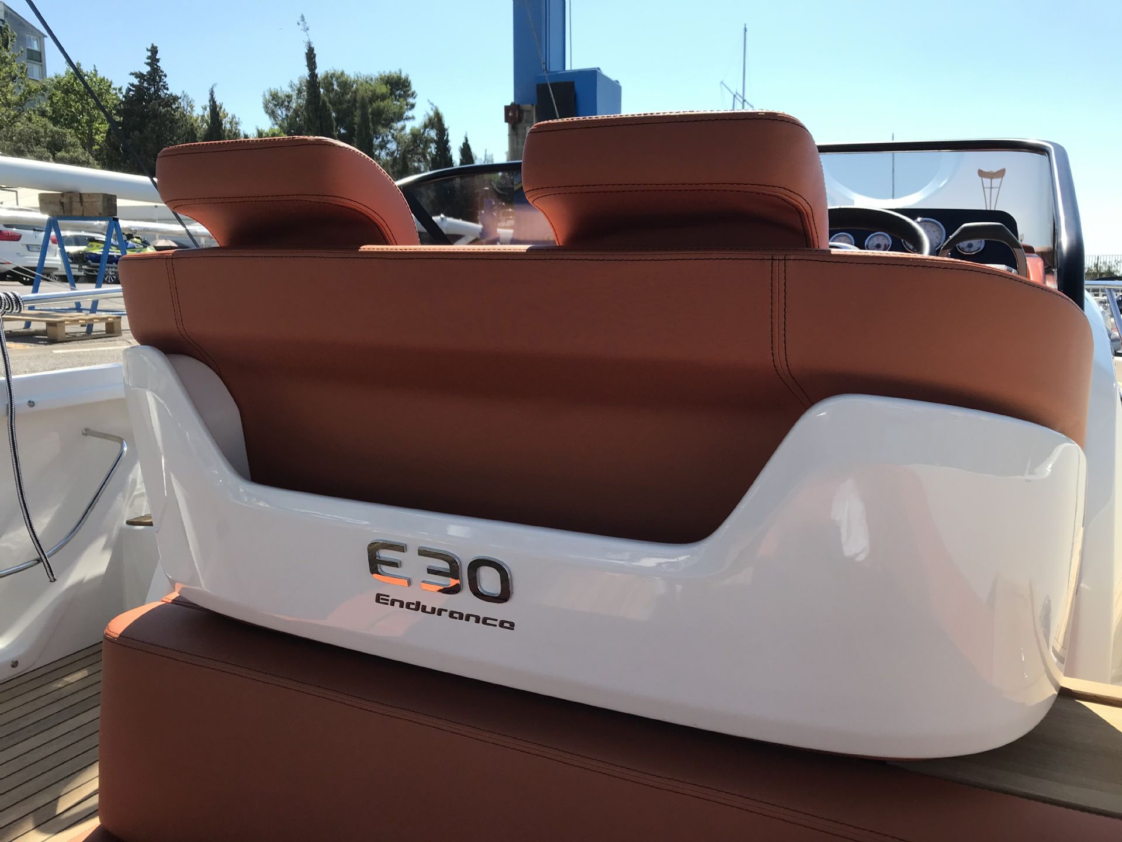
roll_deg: +0.8
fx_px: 908
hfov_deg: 63.4
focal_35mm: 28
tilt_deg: -8.3
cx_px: 561
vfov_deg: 49.7
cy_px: 421
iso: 20
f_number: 1.8
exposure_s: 1/1623
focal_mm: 3.99
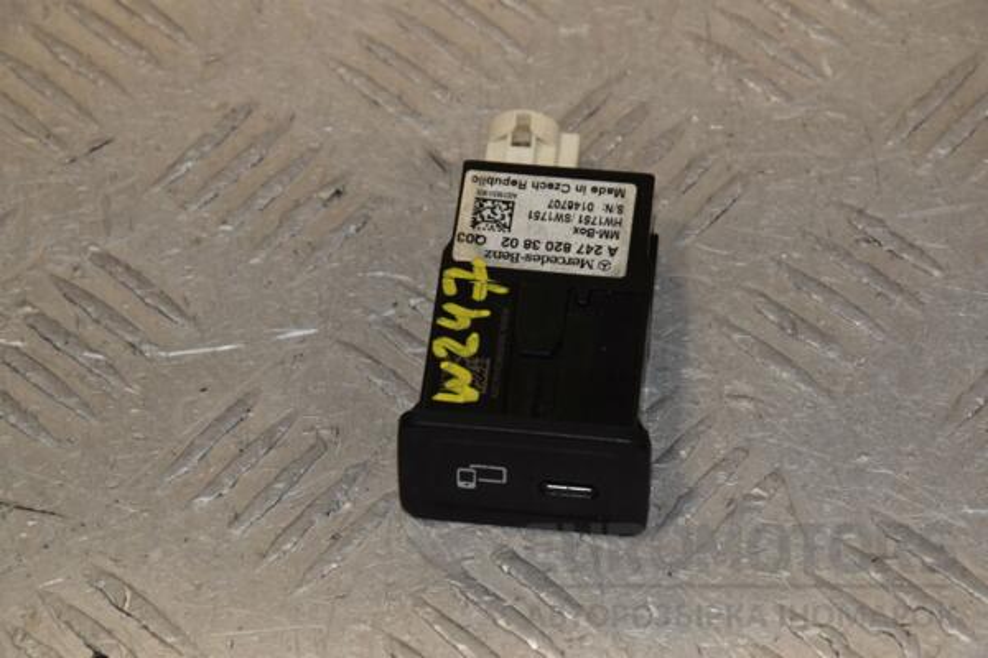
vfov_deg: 8.7
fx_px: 4322
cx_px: 494
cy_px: 329
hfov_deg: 13.0
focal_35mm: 158
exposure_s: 1/200
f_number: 10
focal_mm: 105
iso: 800
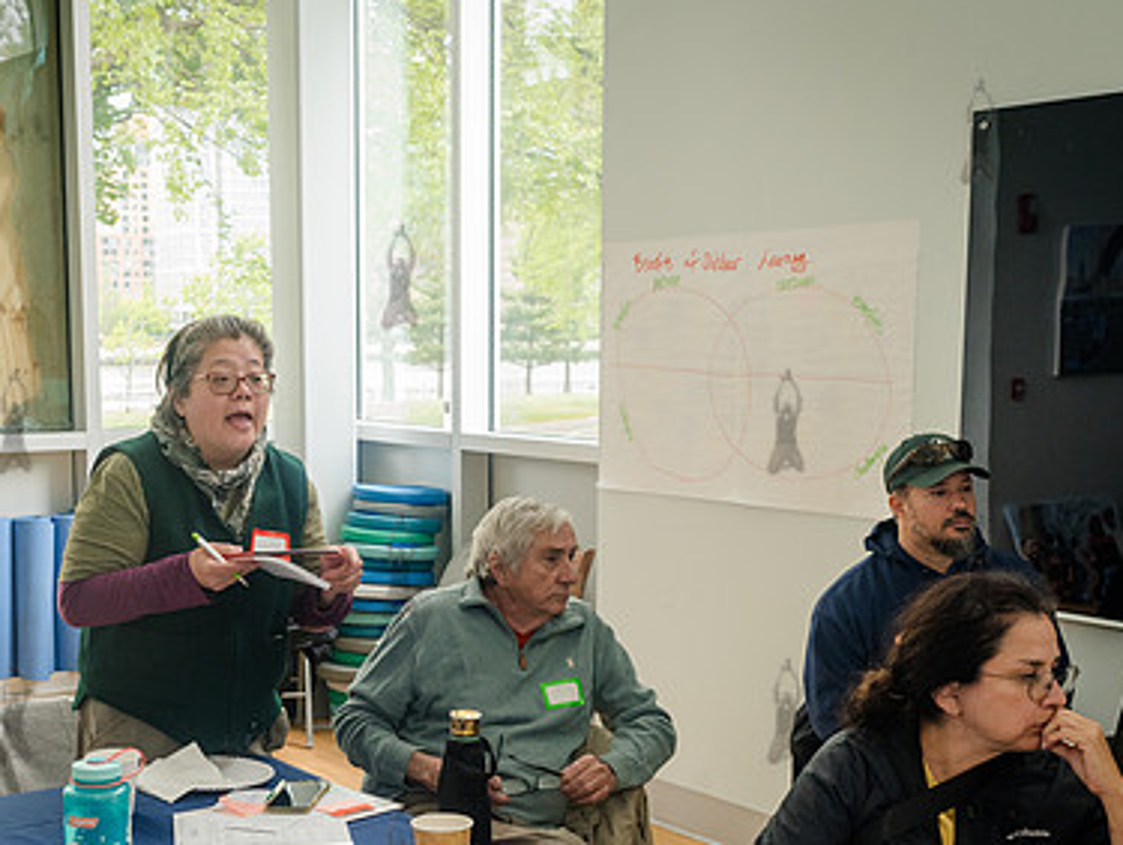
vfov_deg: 27.9
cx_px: 398
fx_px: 1689
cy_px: 565
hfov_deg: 36.5
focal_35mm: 52
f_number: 5.6
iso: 1250
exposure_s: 1/200
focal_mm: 35
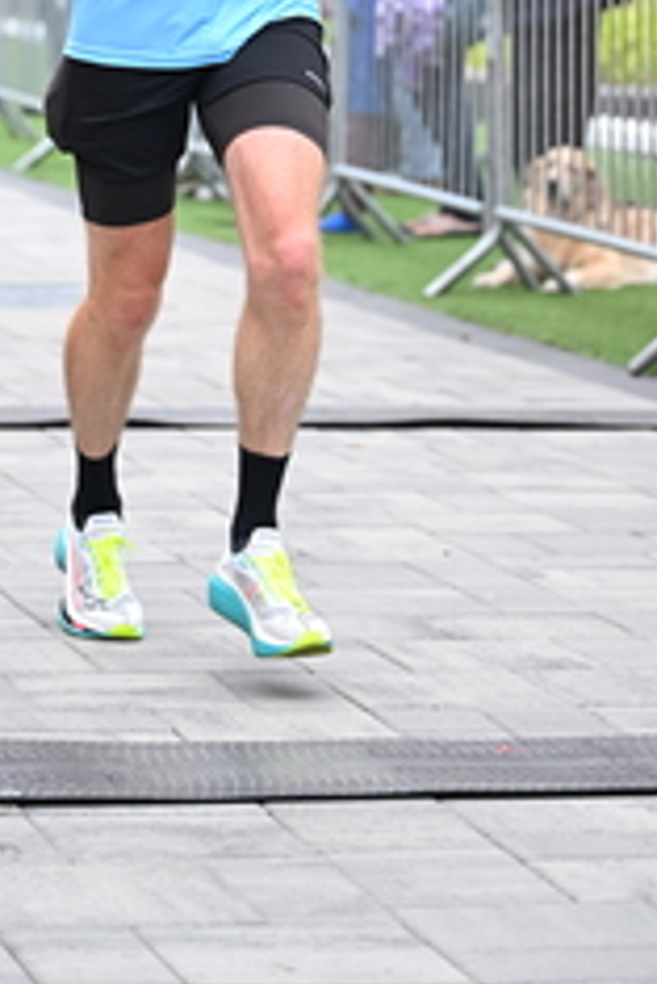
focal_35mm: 164
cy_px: -33
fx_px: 4483
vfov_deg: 12.4
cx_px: 157
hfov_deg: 8.4
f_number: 2.8
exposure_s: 1/1000
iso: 1600
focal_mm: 70
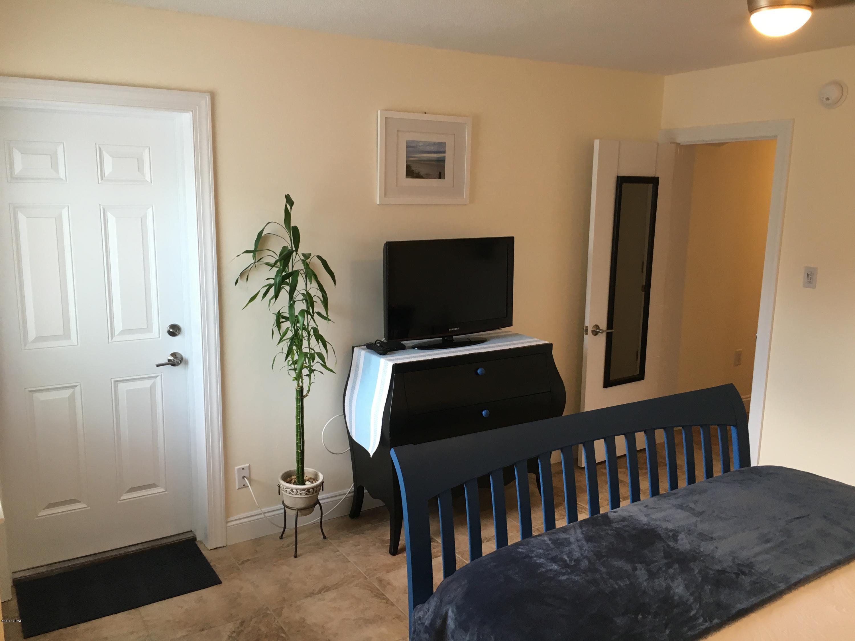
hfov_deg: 61.7
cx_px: 428
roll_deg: -0.8
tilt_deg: -10.2
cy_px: 320
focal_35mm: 29
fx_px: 716
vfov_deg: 48.2
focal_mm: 4.15
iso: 64
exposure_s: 1/30
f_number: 2.2
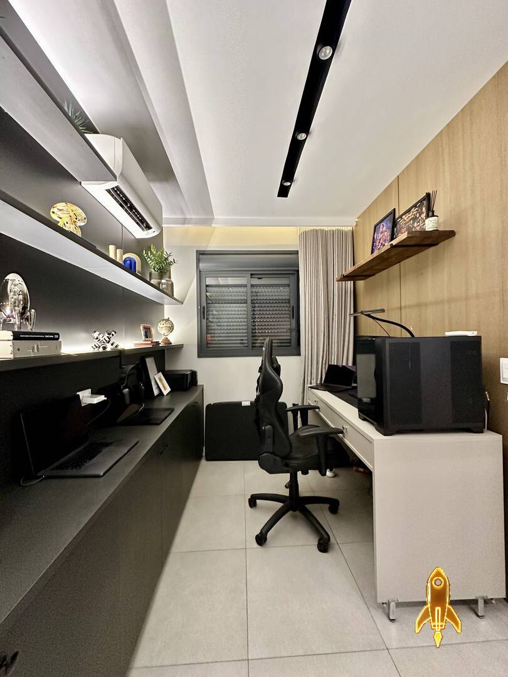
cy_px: 338
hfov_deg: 85.7
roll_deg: +0.3
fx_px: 274
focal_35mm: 14
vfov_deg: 102.1
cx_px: 254
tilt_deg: +2.1
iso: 320
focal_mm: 2.22
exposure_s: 1/60
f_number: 2.2
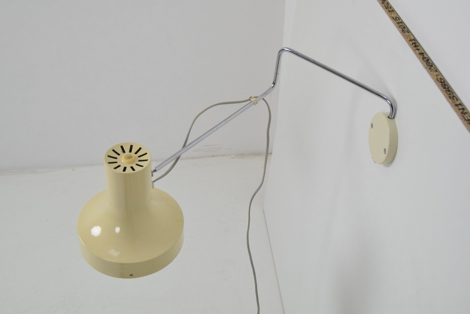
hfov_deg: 49.5
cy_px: 157
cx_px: 235
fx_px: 510
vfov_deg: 34.3
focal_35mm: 39
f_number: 8
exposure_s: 1/250
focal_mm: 26
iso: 1600
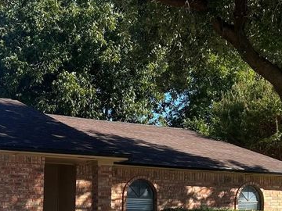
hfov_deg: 26.0
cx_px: 71
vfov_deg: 18.9
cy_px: 249
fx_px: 603
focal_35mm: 74
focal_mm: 5.7
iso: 50
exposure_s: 1/2513
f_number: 1.5
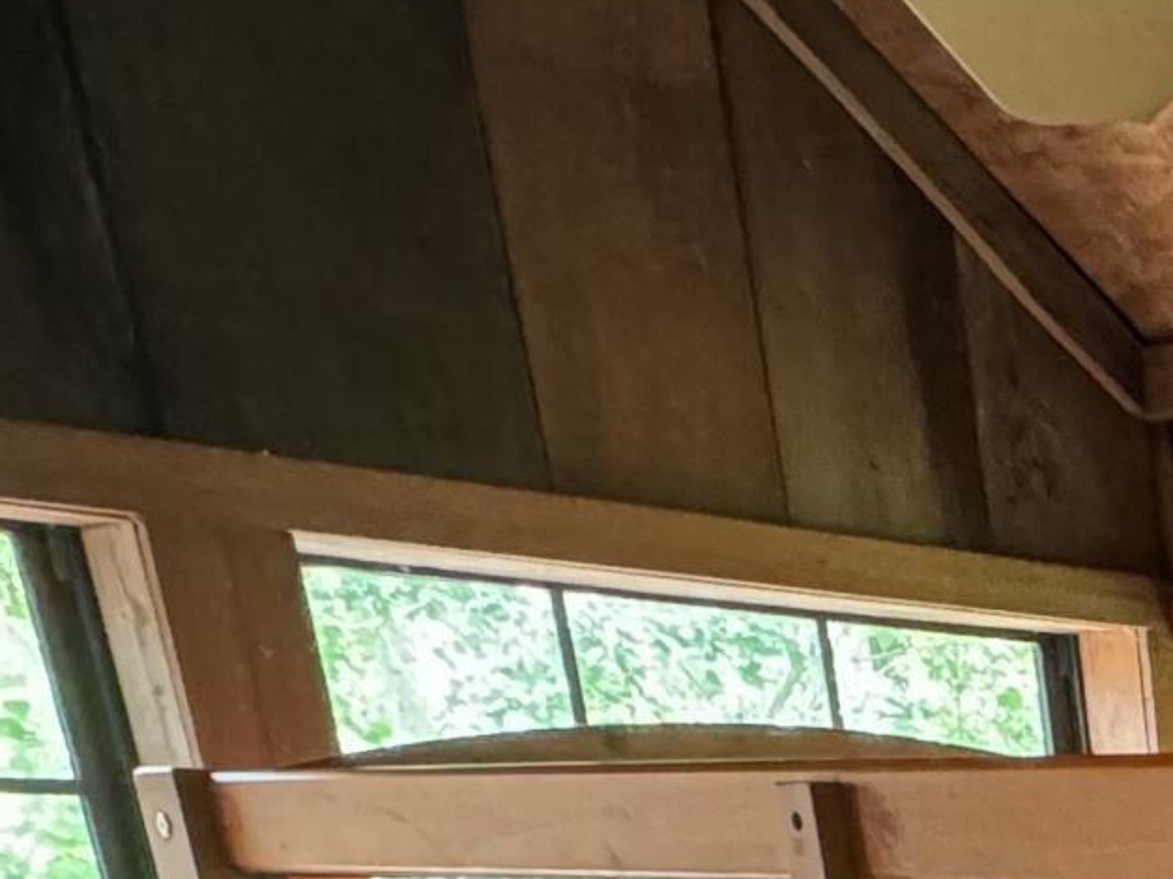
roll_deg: -0.8
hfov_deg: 22.2
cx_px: 1901
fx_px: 2270
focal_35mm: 67
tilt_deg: -23.2
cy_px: 1784
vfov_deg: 16.4
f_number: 2.2
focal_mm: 2.22
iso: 1000
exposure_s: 1/60
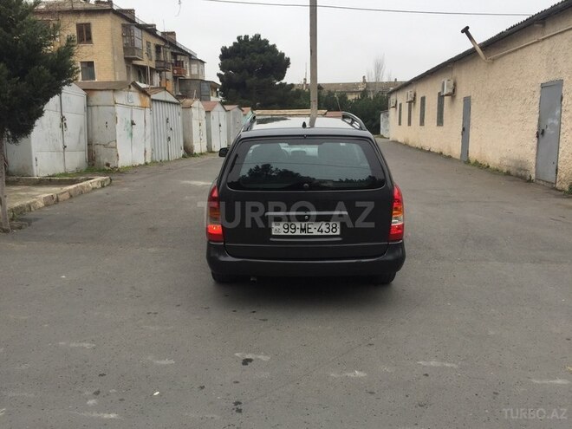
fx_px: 479
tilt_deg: -8.9
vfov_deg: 48.2
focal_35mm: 29
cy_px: 214
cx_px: 286
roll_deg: +0.7
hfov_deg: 61.7
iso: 32
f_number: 2.2
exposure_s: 1/476
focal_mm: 4.15
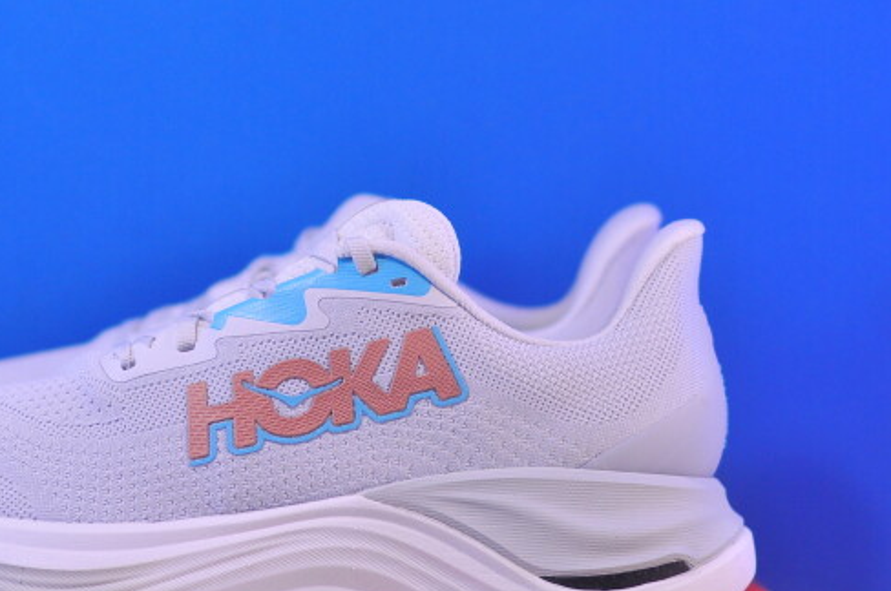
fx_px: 3040
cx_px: 250
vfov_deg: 11.1
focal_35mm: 123
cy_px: 280
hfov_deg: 16.6
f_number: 2.5
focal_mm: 50
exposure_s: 1/320
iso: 250
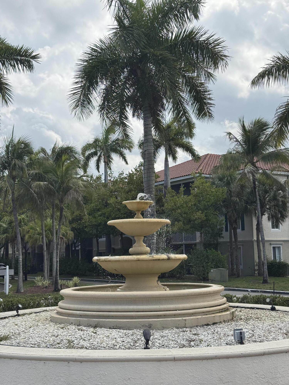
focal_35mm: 48
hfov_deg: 30.3
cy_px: 192
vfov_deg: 39.7
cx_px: 144
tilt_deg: +7.7
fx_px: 534
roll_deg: +2.3
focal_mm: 6.76
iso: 64
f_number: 1.78
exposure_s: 1/3096
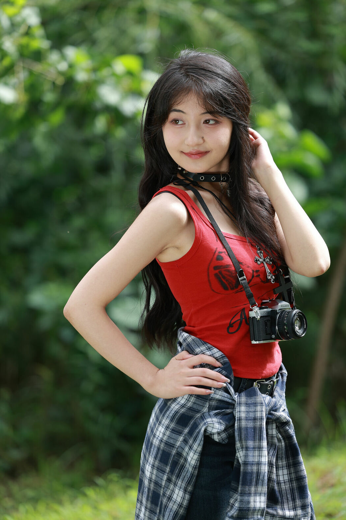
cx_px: 173
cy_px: 260
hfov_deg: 9.0
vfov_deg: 13.5
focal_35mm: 152
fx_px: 2191
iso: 100
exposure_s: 1/400
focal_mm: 153
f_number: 2.8
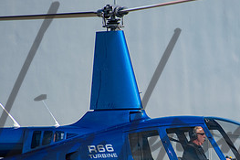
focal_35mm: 729
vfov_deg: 1.9
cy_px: 132
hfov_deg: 2.8
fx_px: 4857
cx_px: 190
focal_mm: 220
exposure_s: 1/500
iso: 100
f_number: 5.6
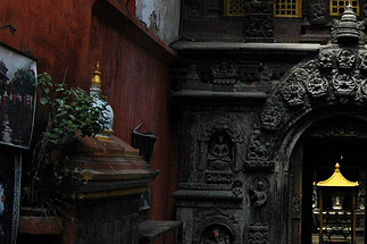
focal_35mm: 78
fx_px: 795
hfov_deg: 25.0
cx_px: 348
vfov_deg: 17.4
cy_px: 80
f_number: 4.5
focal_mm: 24
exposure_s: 1/320
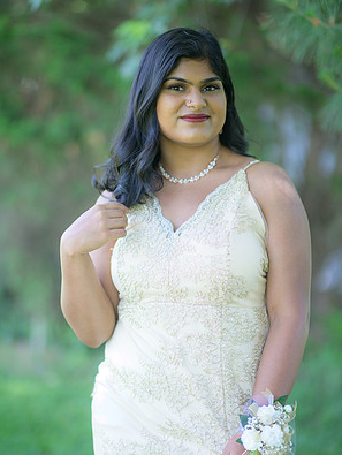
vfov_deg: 21.1
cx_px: 170
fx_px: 1223
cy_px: 247
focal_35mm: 93
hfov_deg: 15.9
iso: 400
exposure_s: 1/1250
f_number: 1.4
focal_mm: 85
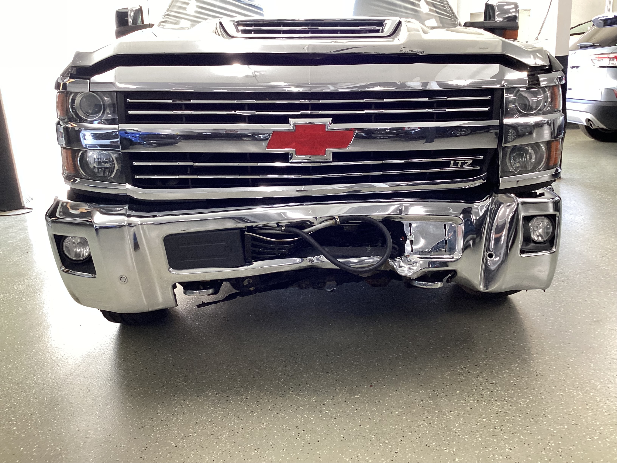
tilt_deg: -16.7
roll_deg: +3.1
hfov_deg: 58.4
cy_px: 232
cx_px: 308
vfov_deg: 45.4
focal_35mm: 31
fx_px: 553
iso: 200
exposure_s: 1/60
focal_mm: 3.3
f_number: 2.4
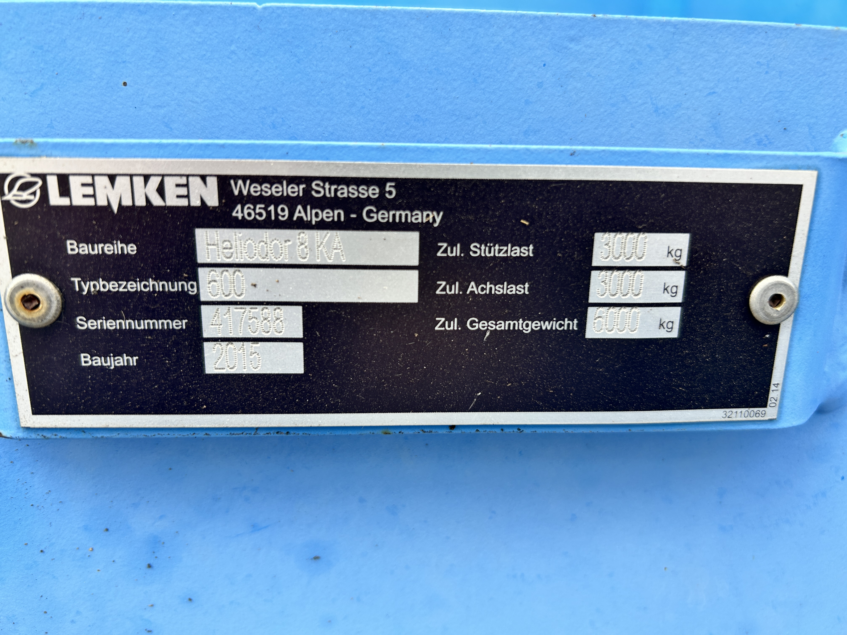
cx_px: 424
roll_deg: +0.5
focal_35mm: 26
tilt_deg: -8.9
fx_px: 636
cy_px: 318
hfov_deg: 67.3
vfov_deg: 53.1
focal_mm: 5.7
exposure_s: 1/456
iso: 50
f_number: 1.5
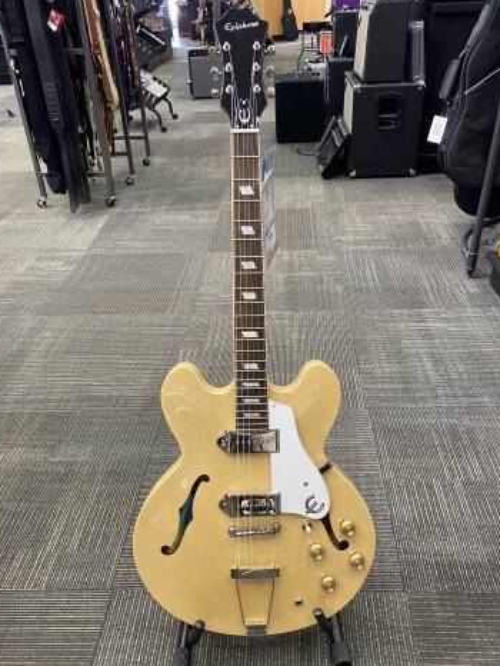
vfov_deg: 61.5
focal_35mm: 29
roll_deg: +2.8
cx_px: 257
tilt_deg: -33.5
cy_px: 367
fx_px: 558
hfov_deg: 48.3
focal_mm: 4.25
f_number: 1.8
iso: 200
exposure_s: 1/60
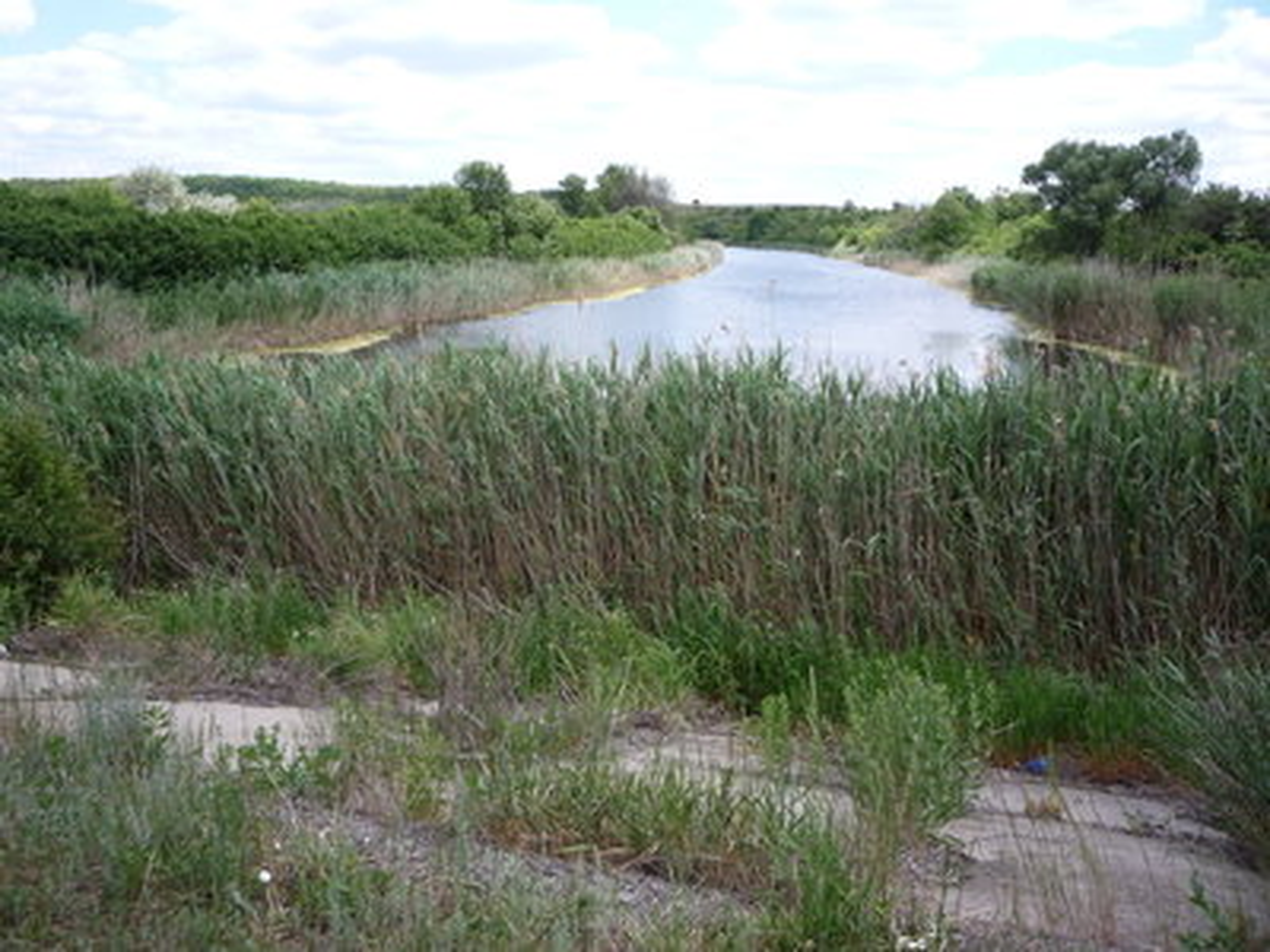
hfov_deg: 60.0
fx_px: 1101
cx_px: 635
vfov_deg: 46.8
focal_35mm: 30
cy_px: 476
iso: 100
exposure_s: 1/320
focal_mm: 5.2
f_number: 4
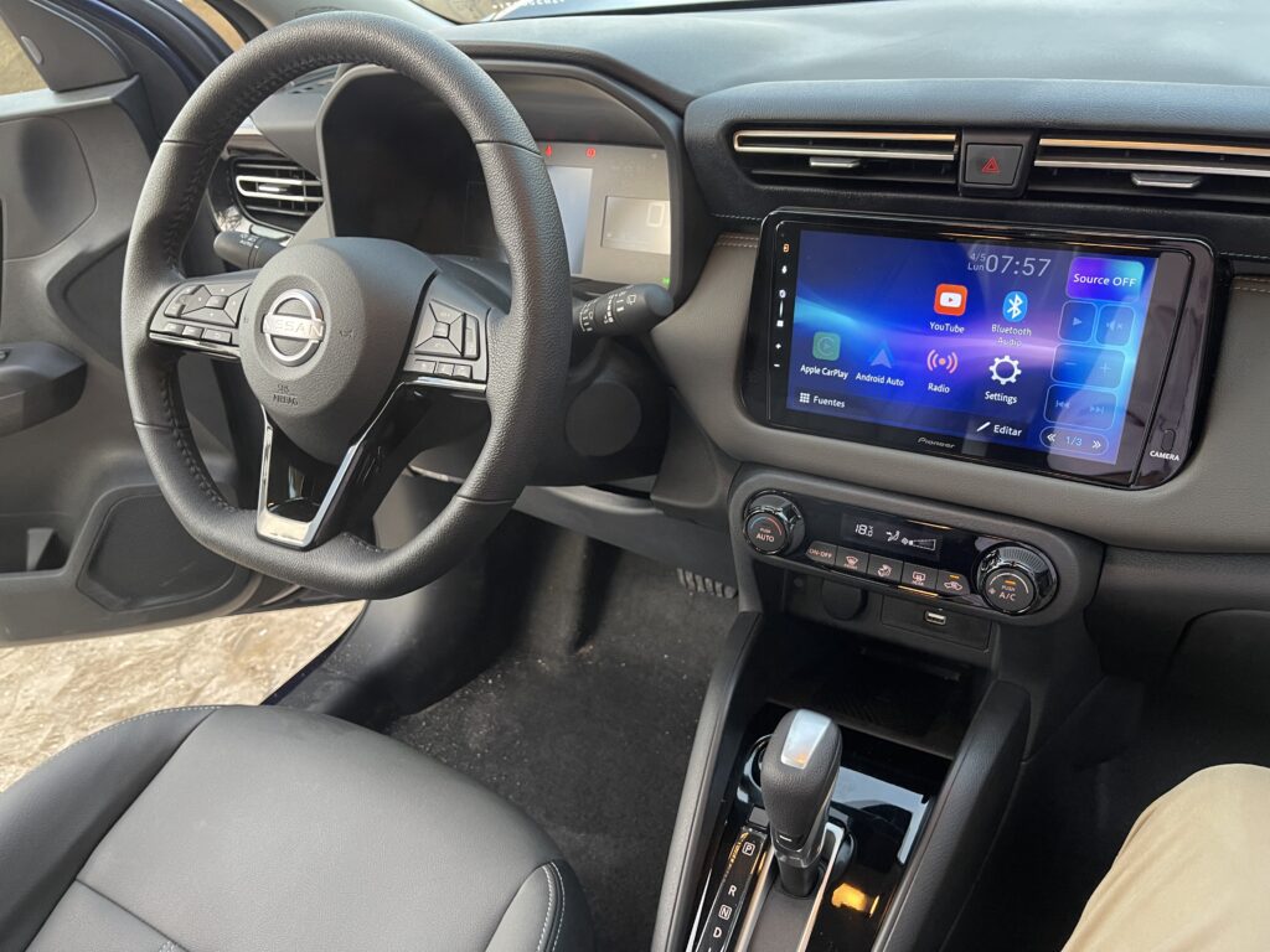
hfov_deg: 69.4
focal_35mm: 25
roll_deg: +4.9
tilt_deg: -31.6
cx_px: 635
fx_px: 917
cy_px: 476
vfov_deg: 54.9
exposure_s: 1/60
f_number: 1.6
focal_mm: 5.1
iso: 200
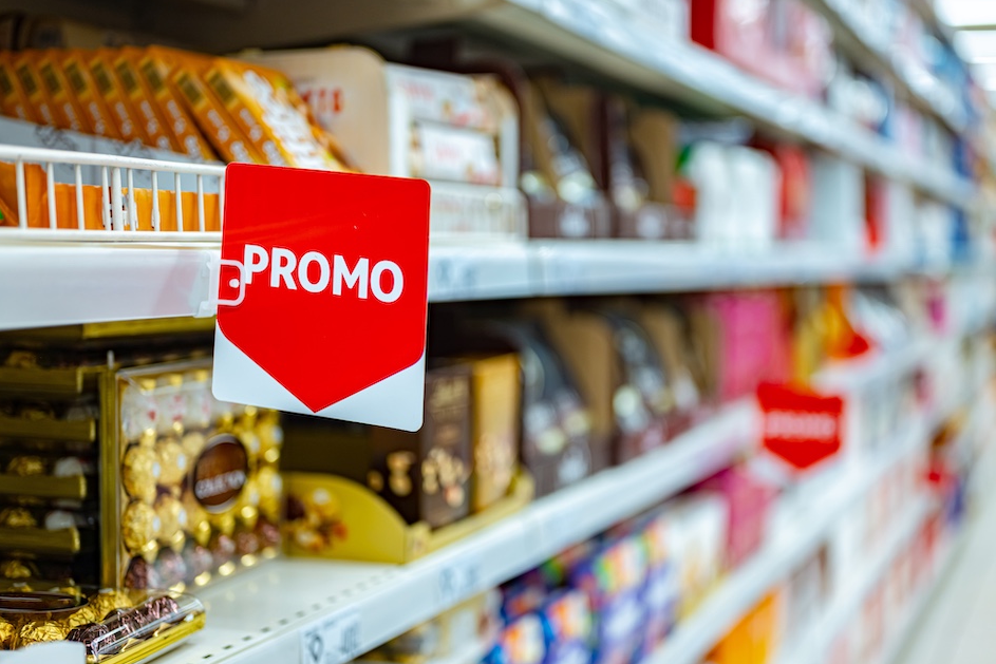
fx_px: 1466
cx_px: 510
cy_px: 342
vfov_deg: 25.5
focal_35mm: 53
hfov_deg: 37.5
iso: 200
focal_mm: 50
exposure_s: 1/50
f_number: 1.8
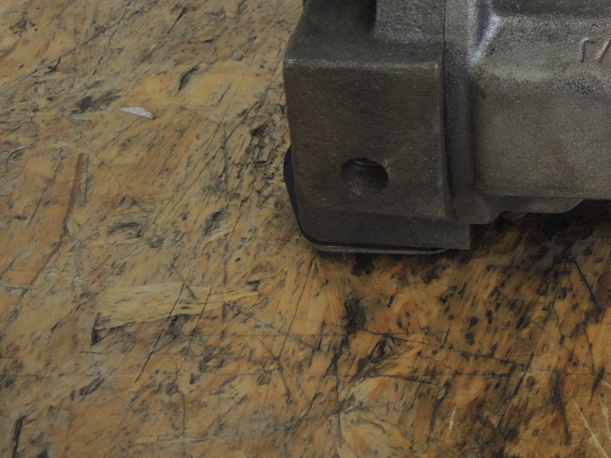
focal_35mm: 78
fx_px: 1377
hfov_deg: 22.1
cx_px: 829
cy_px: -71
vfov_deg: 18.1
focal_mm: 6
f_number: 2
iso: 200
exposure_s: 1/30
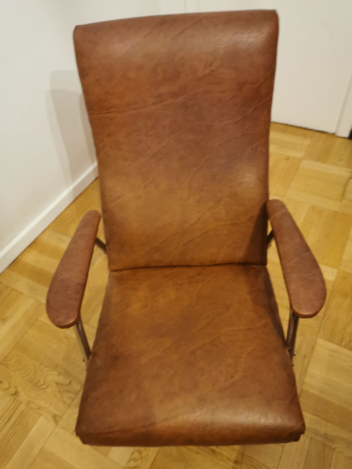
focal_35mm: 27
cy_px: 234
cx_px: 176
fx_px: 366
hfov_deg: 51.4
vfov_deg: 65.3
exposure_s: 1/25
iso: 500
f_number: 1.8
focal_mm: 5.58
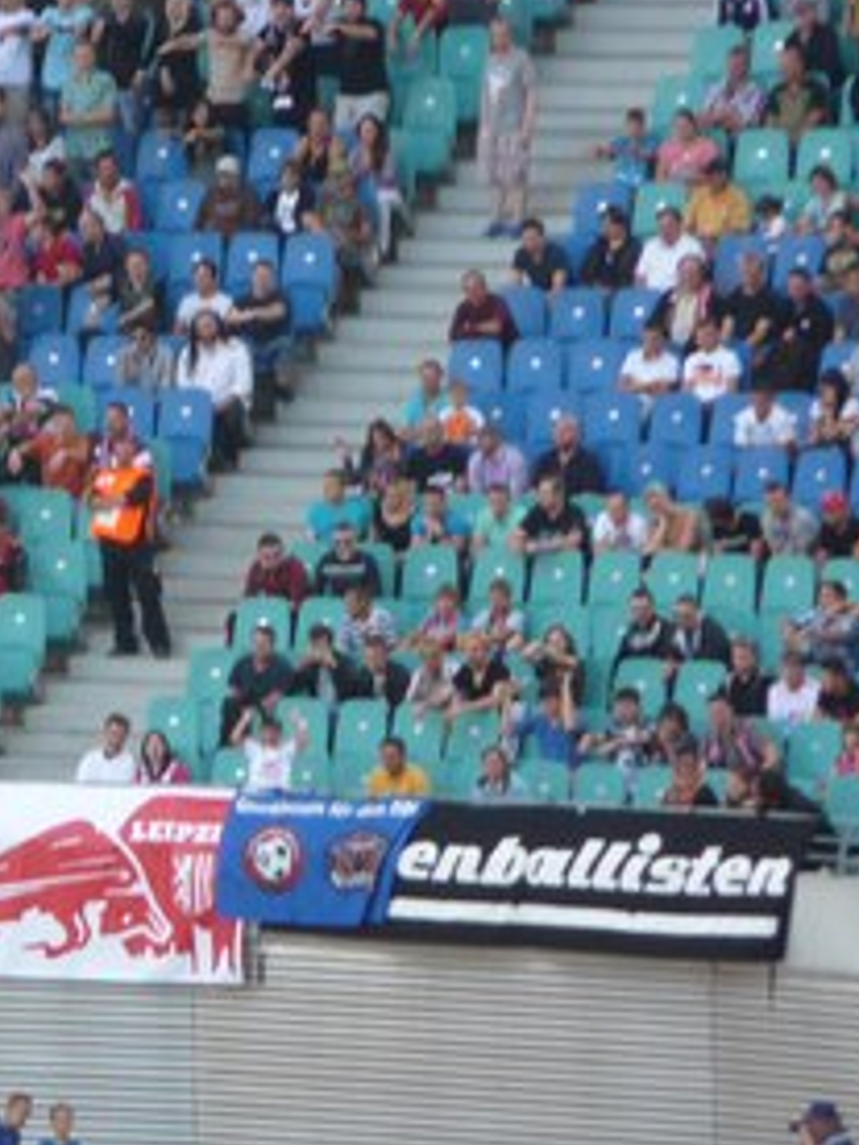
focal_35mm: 540
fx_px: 17867
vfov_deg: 3.7
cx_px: -98
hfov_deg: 2.8
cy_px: 767
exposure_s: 1/60
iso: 125
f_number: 4.9
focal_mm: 47
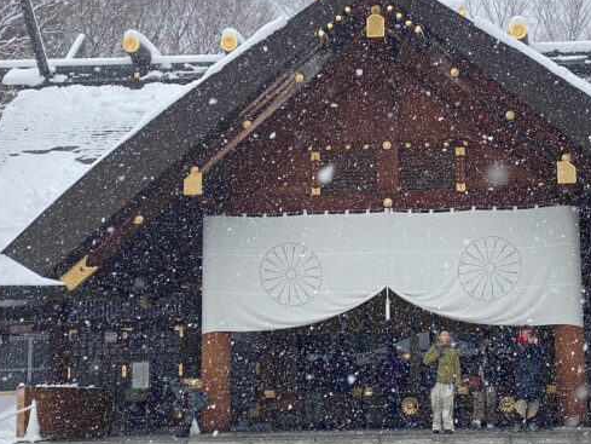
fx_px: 1452
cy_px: 174
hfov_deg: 22.9
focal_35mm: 85
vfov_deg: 17.4
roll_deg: +1.0
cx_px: 392
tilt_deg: +9.0
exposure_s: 1/592
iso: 20
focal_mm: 6
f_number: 2
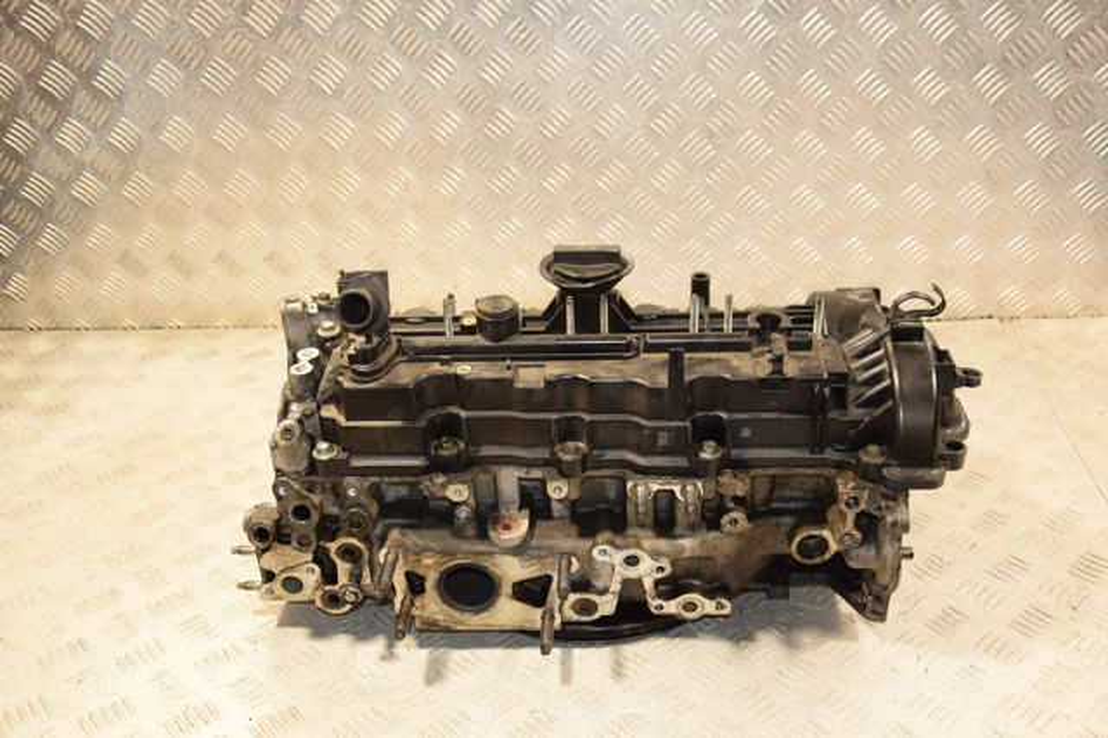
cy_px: 369
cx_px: 554
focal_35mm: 36
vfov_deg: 36.8
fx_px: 1107
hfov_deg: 53.2
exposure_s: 1/125
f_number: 5
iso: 800
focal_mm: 24
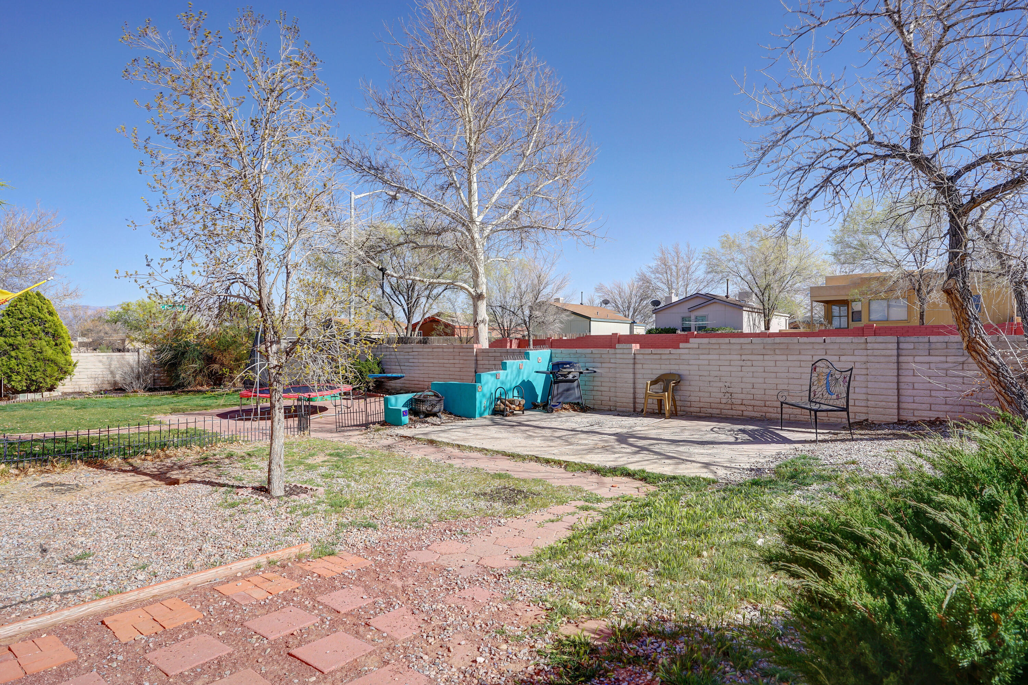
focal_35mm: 21
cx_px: 514
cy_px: 342
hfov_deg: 81.2
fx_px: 600
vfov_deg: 59.5
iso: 100
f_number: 9
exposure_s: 1/400
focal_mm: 21
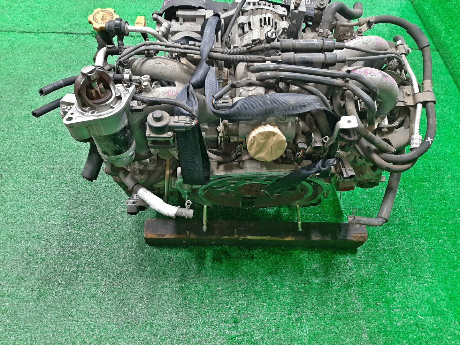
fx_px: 346
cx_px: 230
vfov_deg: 53.1
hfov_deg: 67.3
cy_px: 172
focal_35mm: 26
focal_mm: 3.93
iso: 178
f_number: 1.7
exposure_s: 1/33
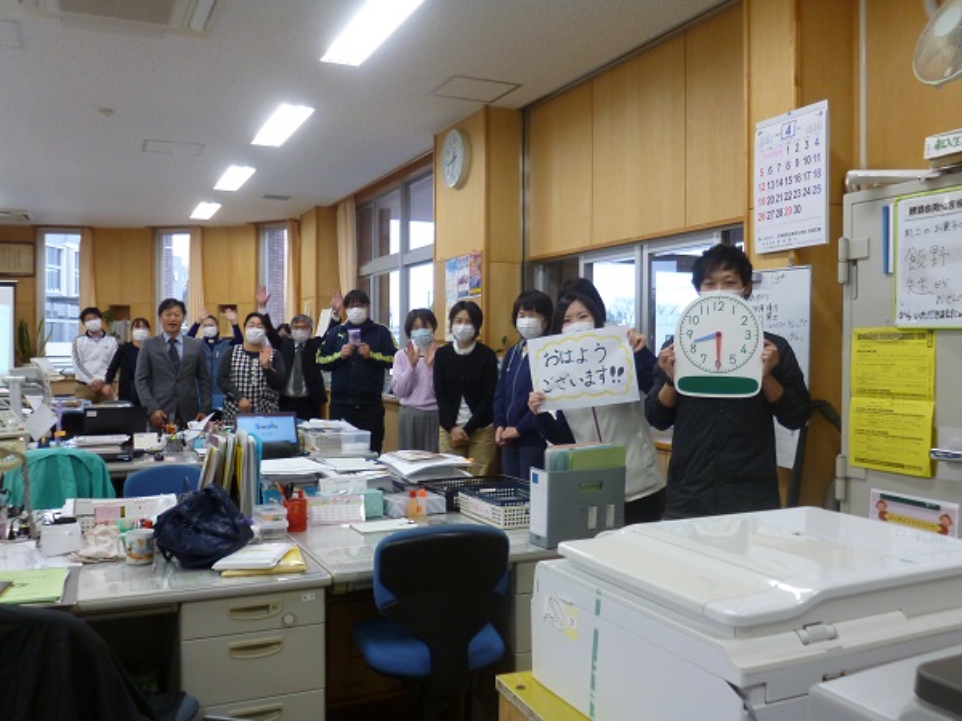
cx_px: 481
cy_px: 360
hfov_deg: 56.8
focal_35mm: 32
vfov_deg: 44.2
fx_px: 889
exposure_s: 1/60
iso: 200
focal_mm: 5.7
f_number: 2.9
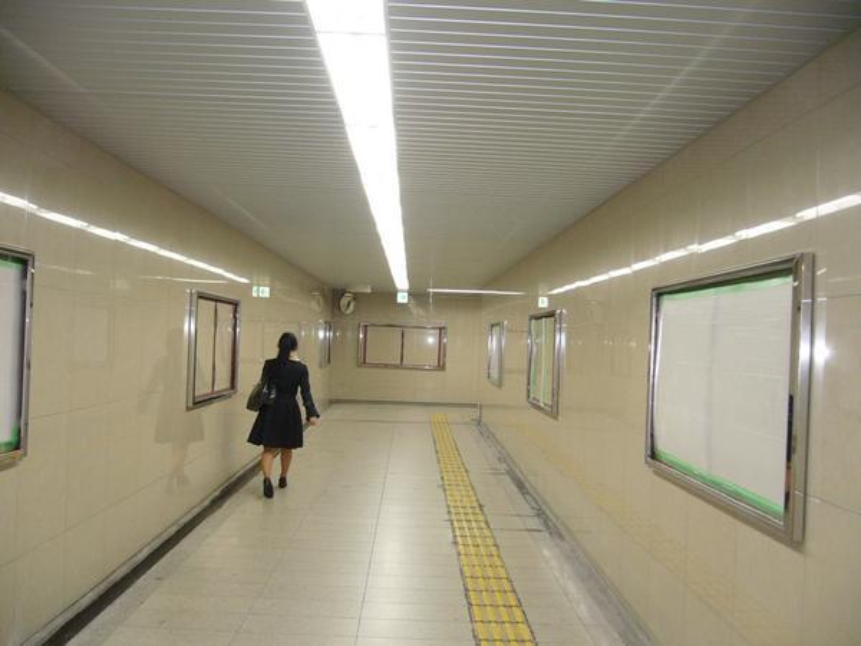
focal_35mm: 35
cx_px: 430
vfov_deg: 40.7
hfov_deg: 52.6
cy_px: 323
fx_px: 871
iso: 160
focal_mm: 5.8
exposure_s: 1/60
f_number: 2.8
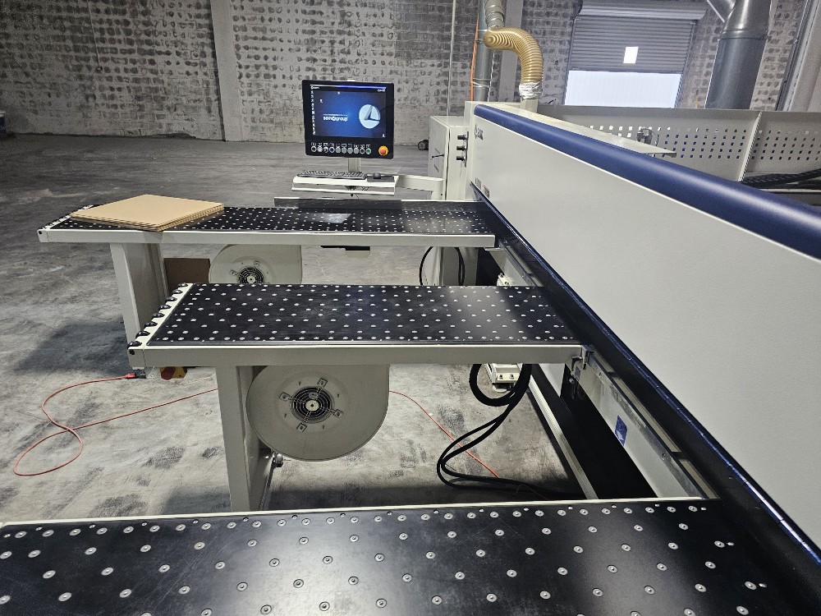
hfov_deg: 73.9
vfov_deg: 58.9
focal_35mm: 23
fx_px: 545
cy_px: 308
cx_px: 410
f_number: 1.7
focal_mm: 6.3
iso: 250
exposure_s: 1/120
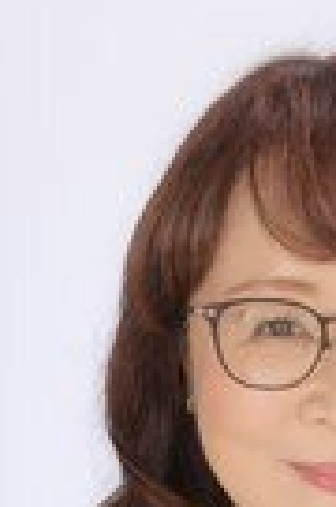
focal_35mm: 206
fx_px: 2899
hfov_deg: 6.6
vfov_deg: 9.9
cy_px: 544
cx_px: 314
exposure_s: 1/125
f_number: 8
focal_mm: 70
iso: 200
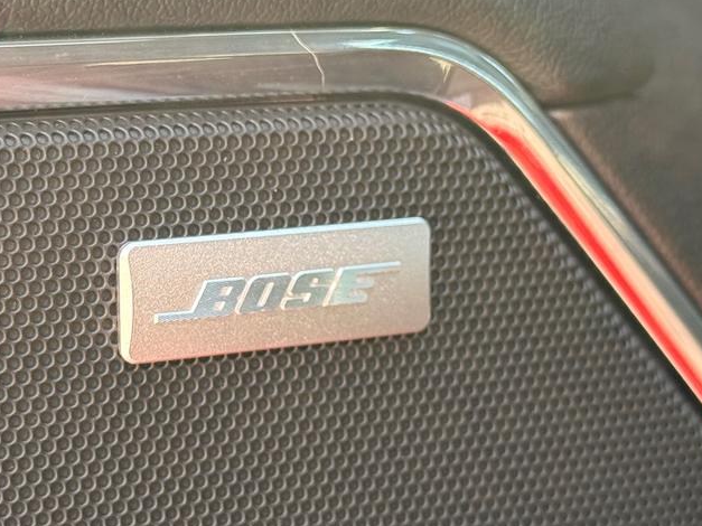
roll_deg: +1.2
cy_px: 226
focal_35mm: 98
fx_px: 1987
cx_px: 227
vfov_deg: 15.1
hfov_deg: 20.0
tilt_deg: -11.5
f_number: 1.78
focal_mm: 6.76
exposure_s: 1/242
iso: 100
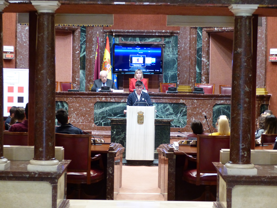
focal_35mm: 83
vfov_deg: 17.8
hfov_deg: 23.6
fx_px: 664
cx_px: 138
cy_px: 104
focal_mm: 15
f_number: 2.8
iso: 400
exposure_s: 1/15
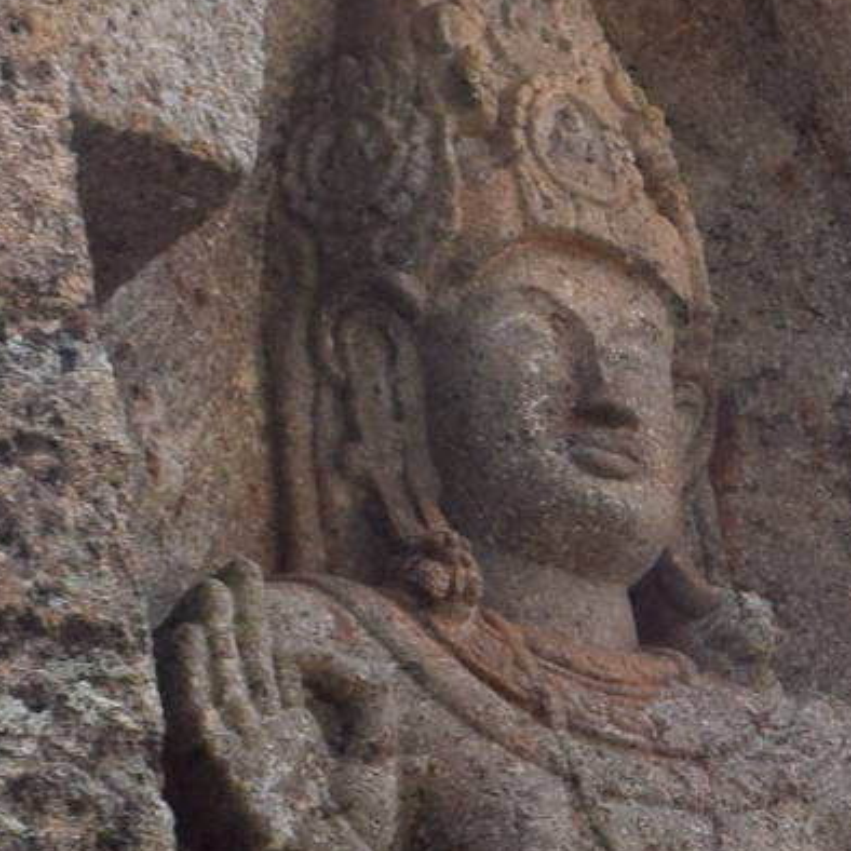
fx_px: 5924
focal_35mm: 213
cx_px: 1419
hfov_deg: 8.0
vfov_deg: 8.1
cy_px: 1192
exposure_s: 1/250
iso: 280
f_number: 8
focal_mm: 22
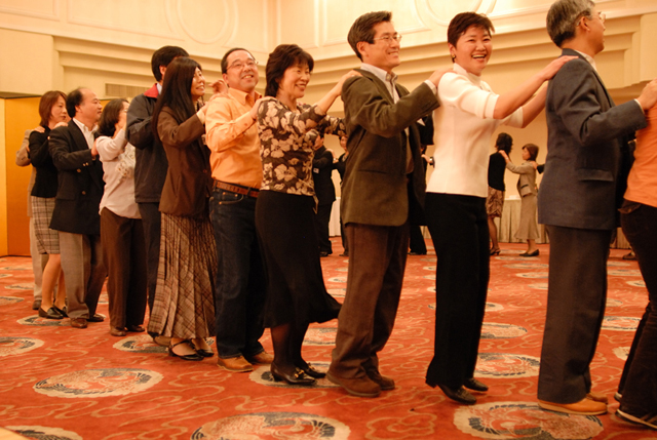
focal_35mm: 42
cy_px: 220
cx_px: 328
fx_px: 768
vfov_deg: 32.0
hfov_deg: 46.3
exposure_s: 1/80
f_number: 2
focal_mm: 28
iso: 800
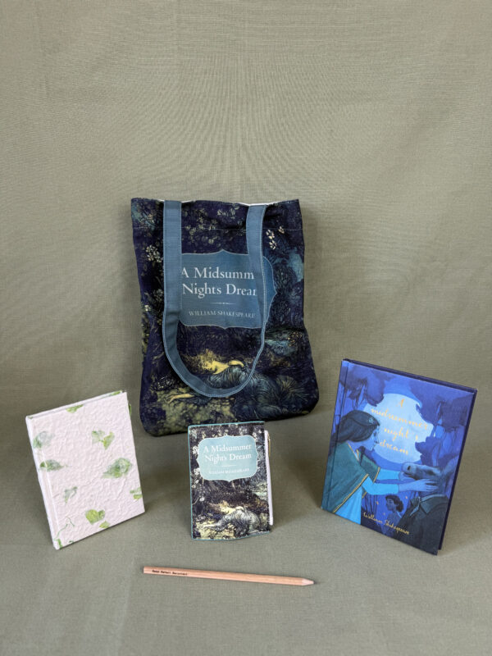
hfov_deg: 56.8
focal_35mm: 24
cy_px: 328
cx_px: 246
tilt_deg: -21.3
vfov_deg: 71.6
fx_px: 455
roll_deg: +0.2
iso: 80
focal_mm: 6.76
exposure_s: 1/100
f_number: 1.78
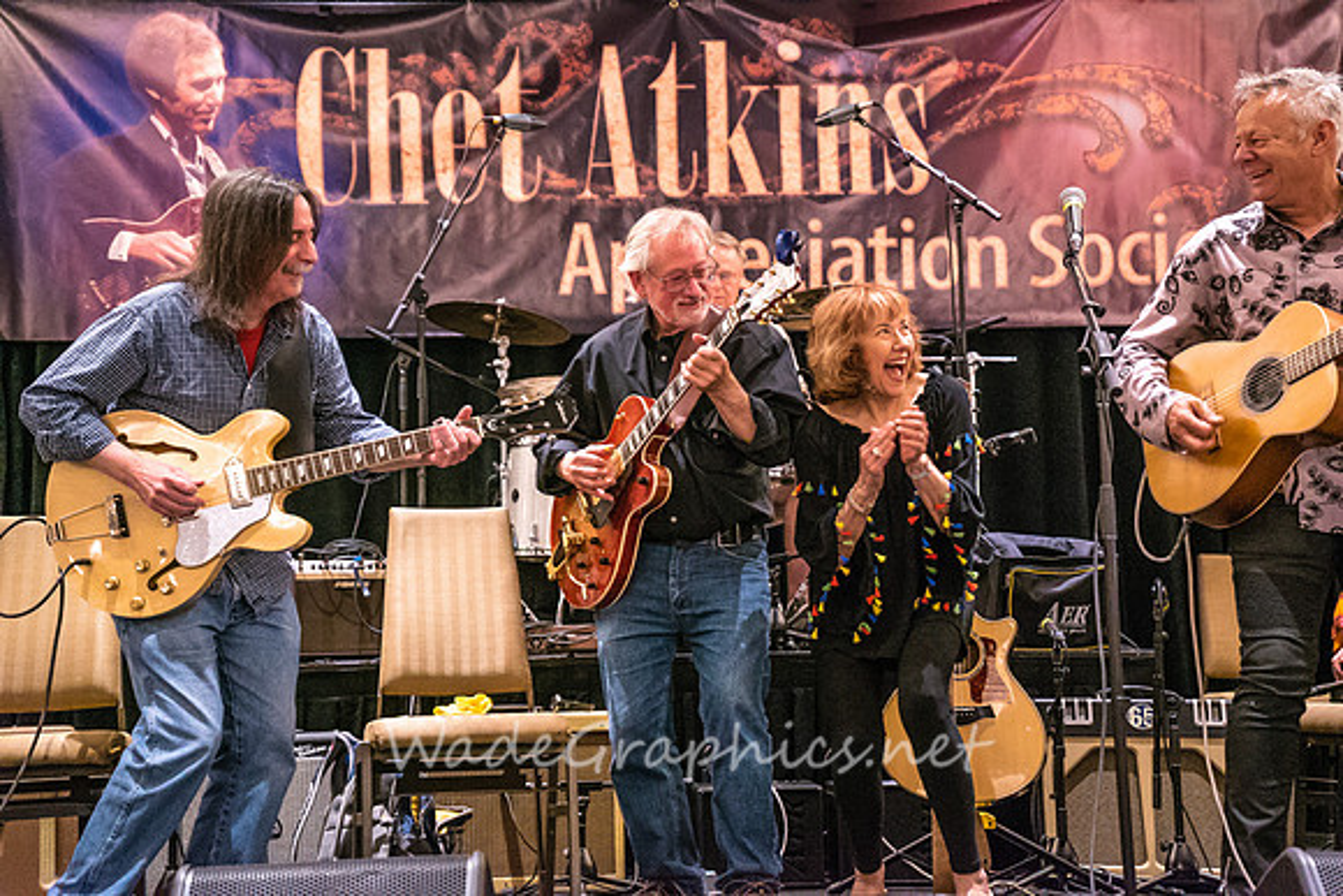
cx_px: 672
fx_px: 2612
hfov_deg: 28.8
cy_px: 448
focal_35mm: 70
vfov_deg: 19.5
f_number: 5.6
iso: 8000
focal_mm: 70
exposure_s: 1/160
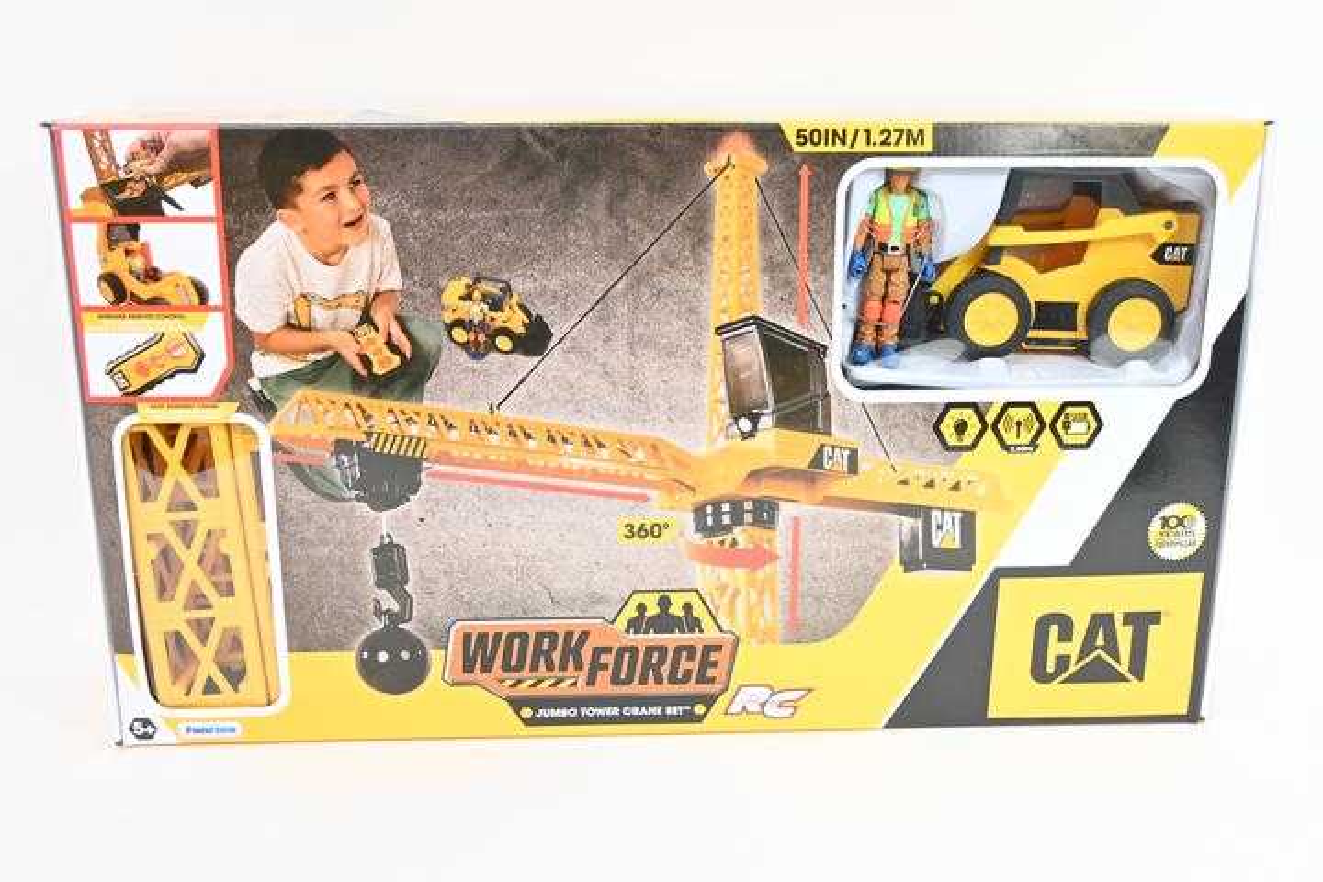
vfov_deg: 35.5
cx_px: 662
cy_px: 441
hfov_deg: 51.3
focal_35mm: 38
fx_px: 1378
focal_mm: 25
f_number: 4.2
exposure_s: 1/125
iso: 800
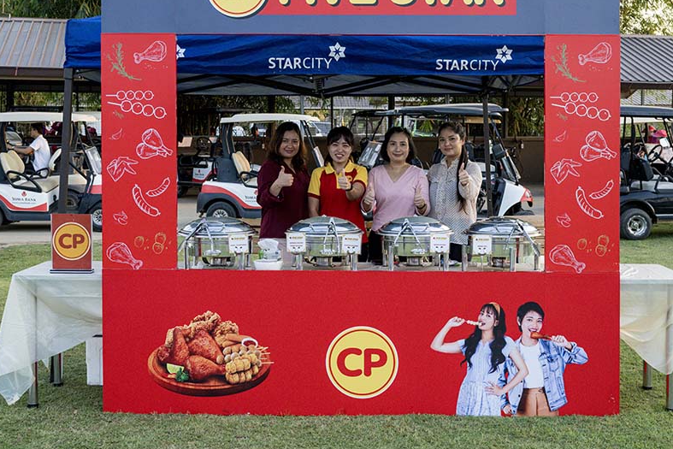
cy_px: 181
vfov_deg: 27.0
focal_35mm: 50
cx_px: 359
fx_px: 935
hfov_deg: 39.6
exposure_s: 1/250
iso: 1400
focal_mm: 41
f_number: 7.1
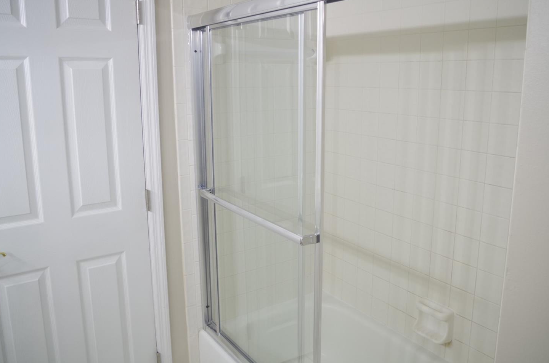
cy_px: 163
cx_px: 288
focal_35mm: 30
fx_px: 456
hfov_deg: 62.0
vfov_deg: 43.4
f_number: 3.5
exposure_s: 1/50
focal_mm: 18
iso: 400
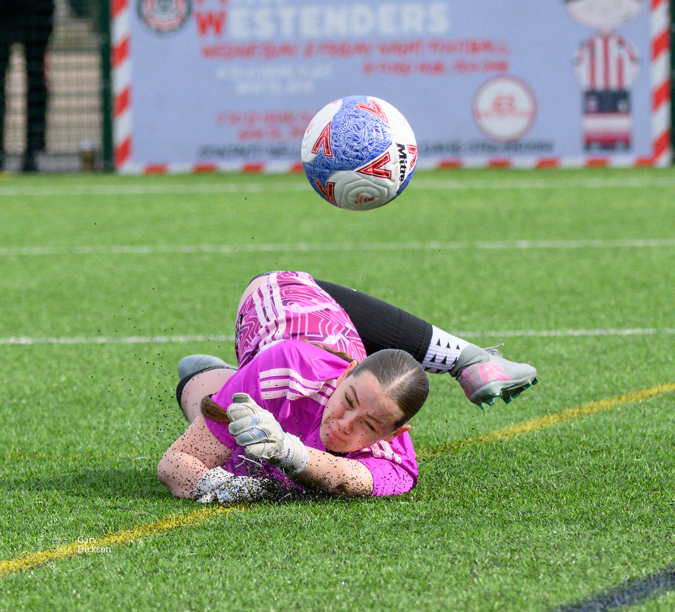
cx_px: 420
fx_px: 15025
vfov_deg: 2.3
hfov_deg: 2.6
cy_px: 45
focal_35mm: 713
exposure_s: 1/1600
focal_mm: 190
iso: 560
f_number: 5
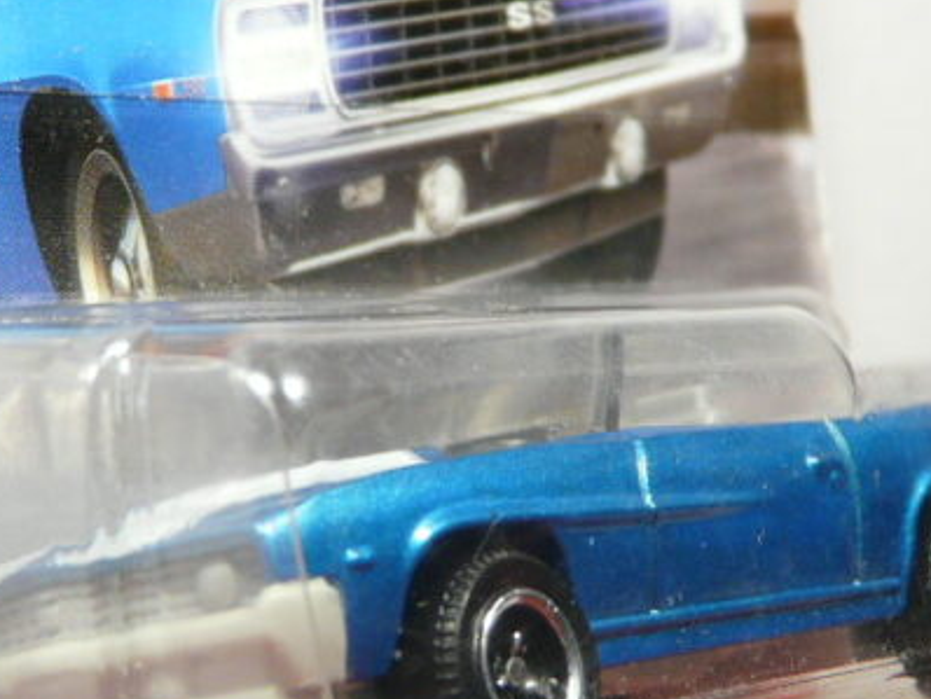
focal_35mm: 122
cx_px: 442
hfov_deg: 16.1
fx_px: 3283
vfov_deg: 12.2
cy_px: 360
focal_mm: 8.3
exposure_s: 1/40
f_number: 3.2
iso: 125
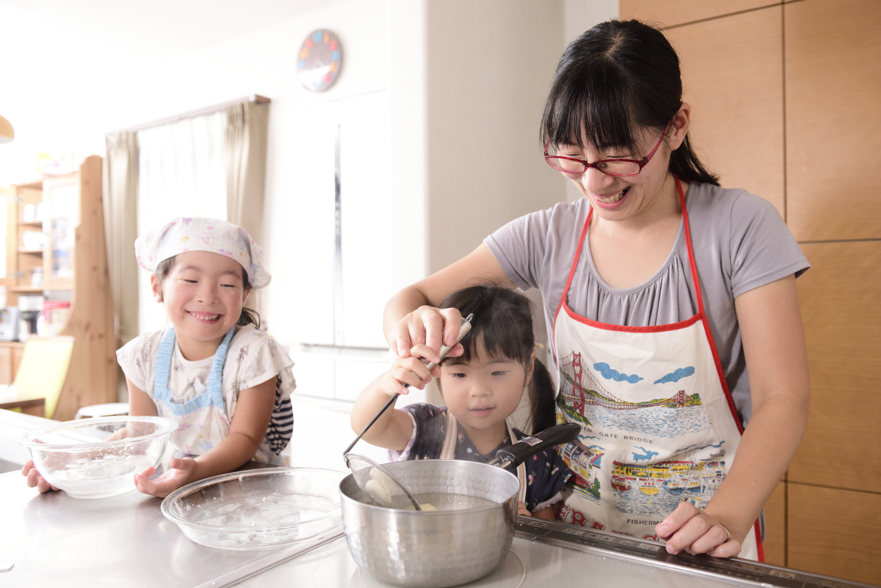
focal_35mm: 29
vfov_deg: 45.0
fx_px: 710
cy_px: 294
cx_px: 440
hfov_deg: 63.6
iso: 200
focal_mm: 29
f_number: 4
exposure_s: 1/125
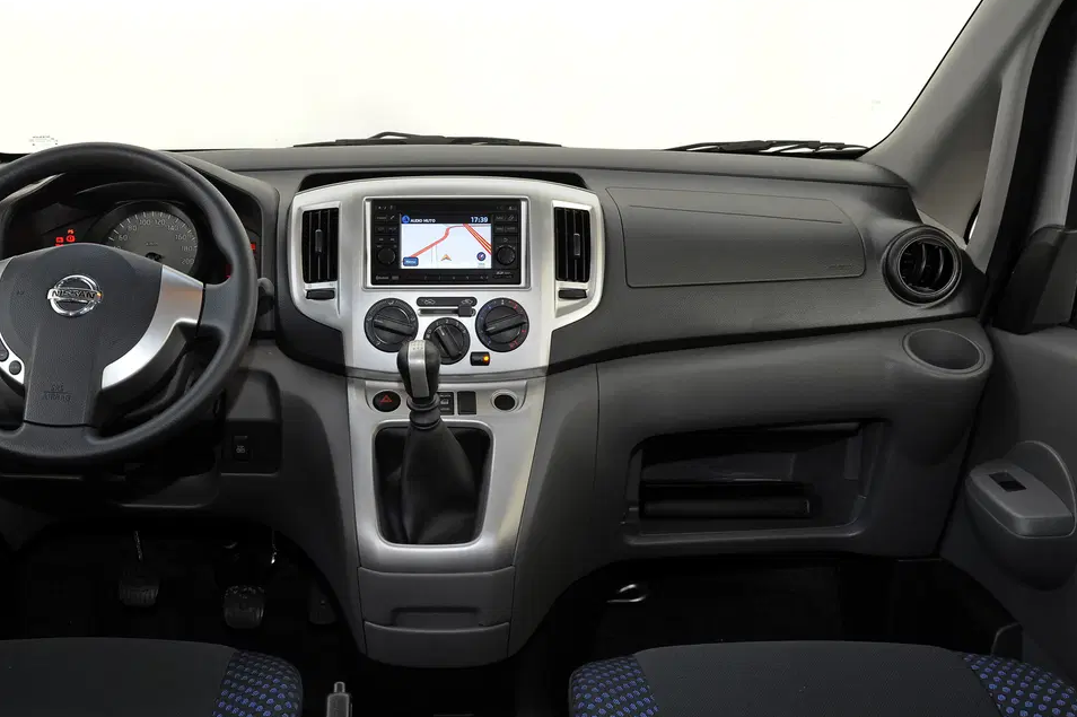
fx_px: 1166
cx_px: 402
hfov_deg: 49.1
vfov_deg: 34.2
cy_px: 381
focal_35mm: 39
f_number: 10
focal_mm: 31
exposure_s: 1/8
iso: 400
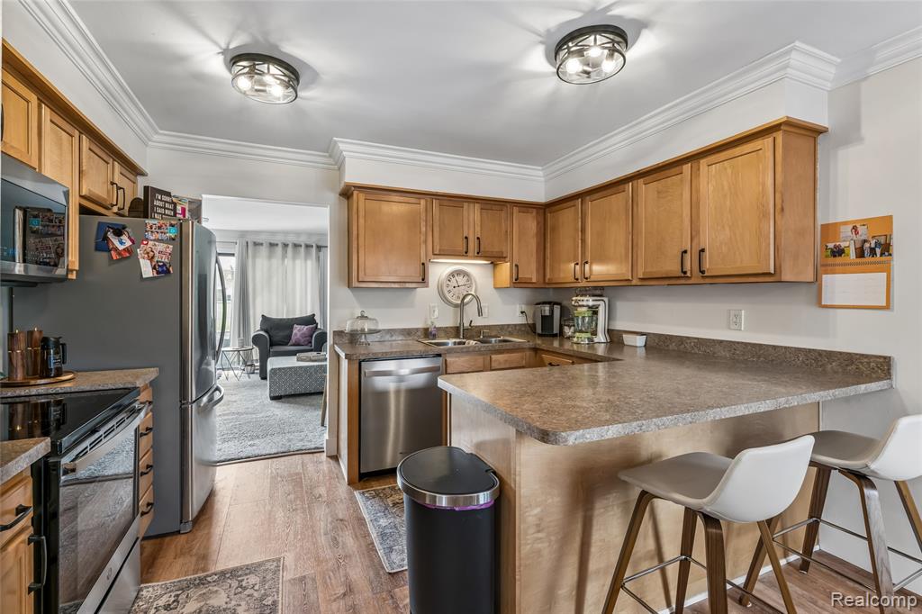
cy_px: 307
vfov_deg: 73.4
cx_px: 461
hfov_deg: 96.4
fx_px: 412
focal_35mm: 16
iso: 400
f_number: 13
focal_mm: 16.1
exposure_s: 1/6
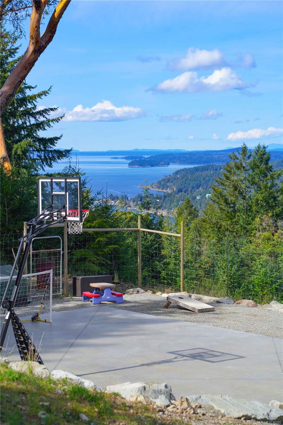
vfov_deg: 23.9
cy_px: 212
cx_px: 142
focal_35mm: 85
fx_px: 1002
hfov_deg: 16.1
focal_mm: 85
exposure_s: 1/400
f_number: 5.6
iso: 100
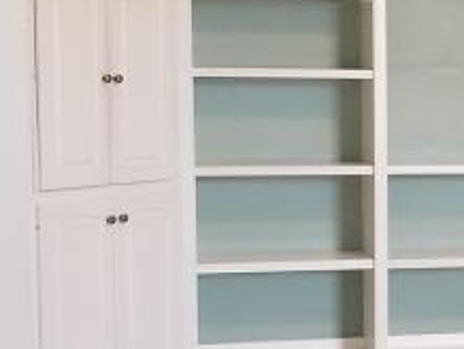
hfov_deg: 15.1
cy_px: 304
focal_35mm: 122
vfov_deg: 12.1
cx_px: 677
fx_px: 1637
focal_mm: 4.25
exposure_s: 1/24
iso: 250
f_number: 1.7
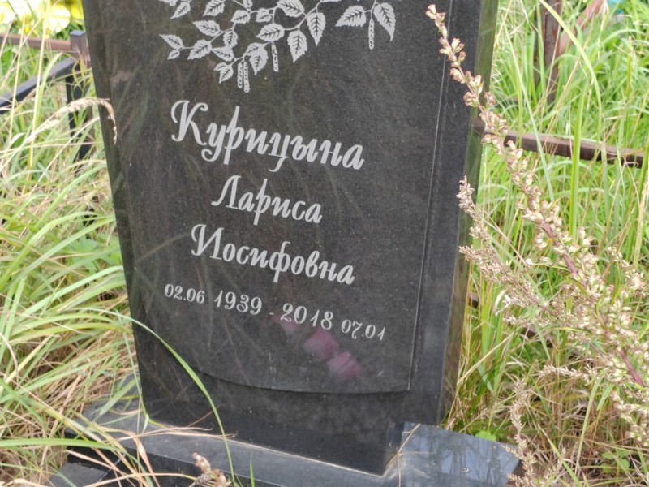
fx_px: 1369
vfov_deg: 20.2
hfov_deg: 26.7
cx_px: 324
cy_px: 244
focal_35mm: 73
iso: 100
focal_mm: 5.52
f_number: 1.9
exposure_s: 1/190
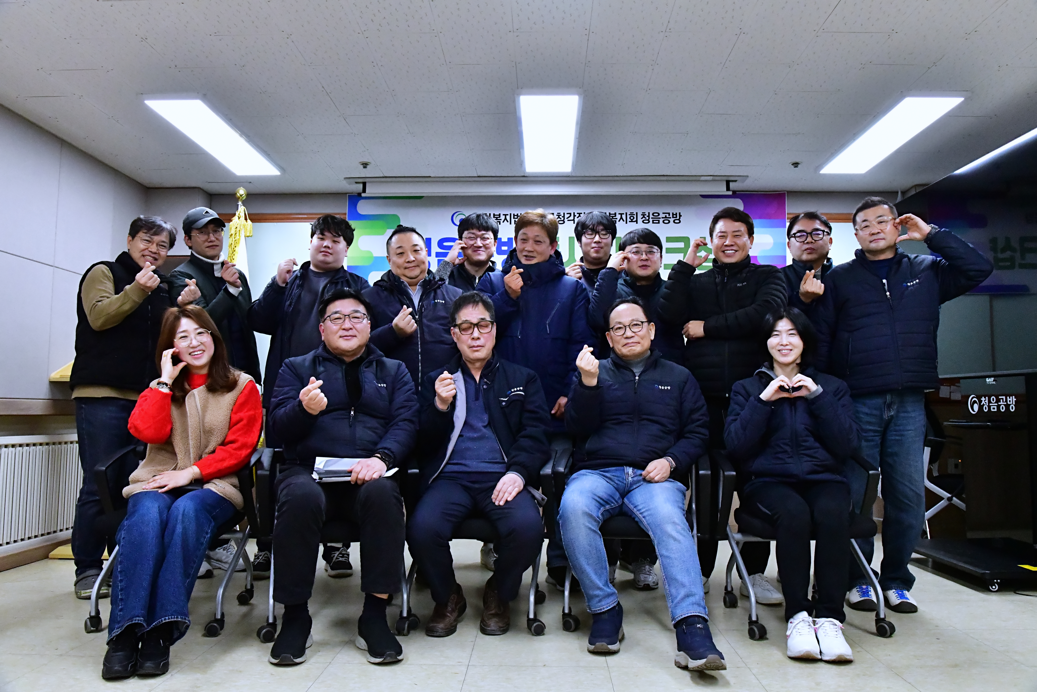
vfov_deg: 46.4
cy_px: 346
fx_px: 806
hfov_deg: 65.5
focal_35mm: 28
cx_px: 518
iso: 10000
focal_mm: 28
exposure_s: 1/250
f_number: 8
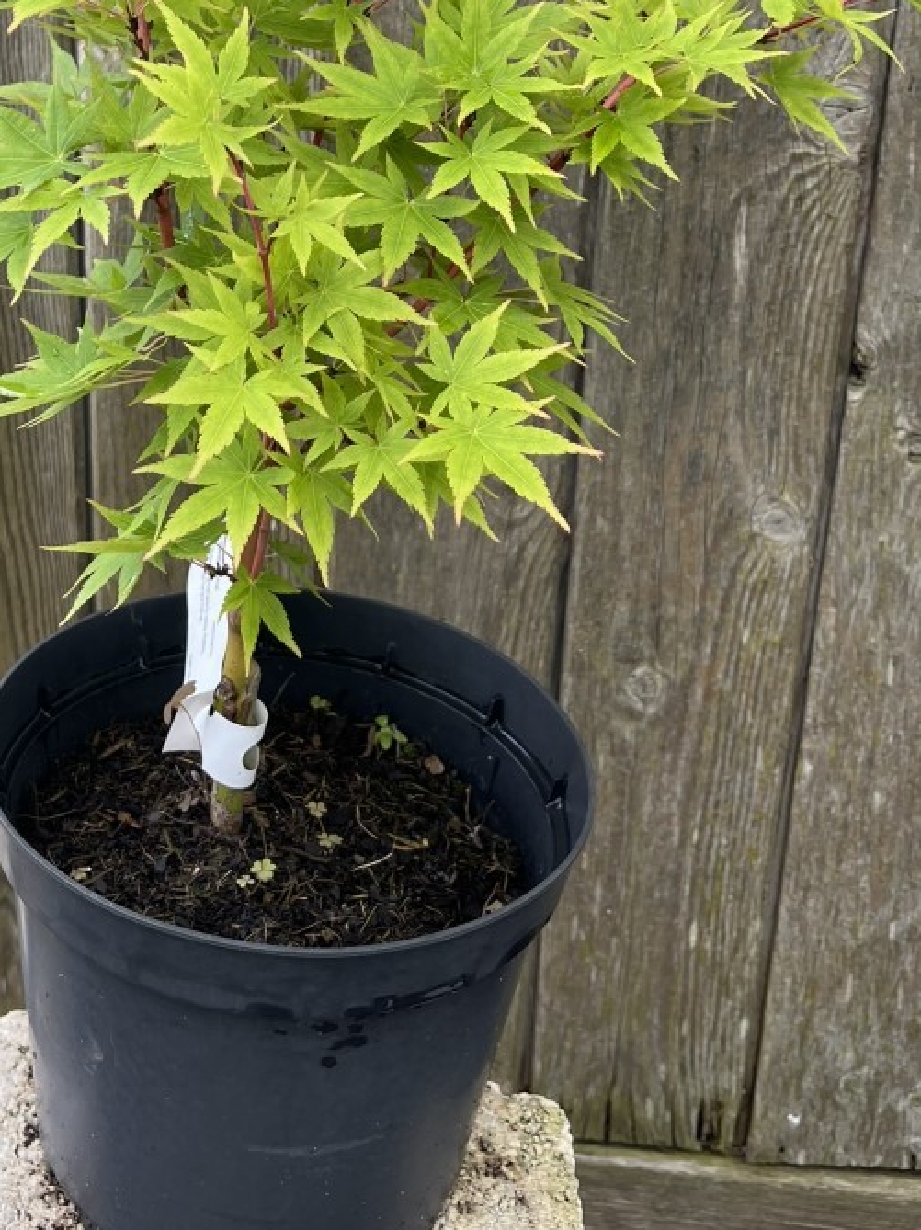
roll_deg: -1.3
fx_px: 1491
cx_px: 301
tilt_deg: -17.8
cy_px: 300
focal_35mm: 42
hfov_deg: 34.0
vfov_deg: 43.3
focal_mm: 5.1
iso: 50
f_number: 1.6
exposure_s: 1/121
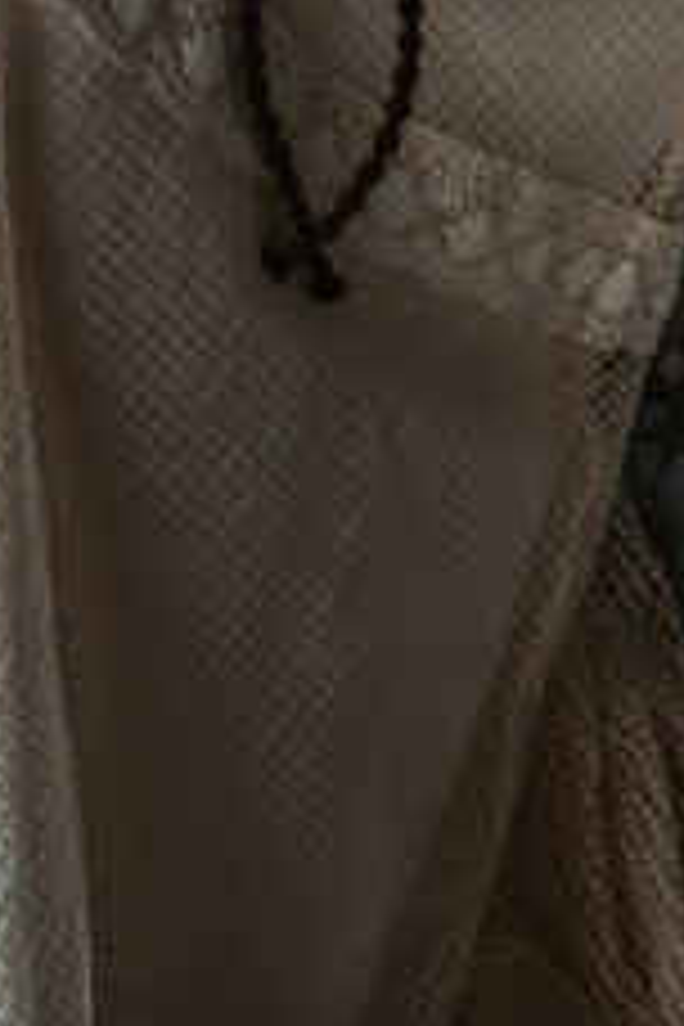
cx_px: 1071
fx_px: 15930
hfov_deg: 2.5
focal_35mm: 559
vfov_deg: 3.6
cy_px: -1706
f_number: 1.4
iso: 100
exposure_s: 1/320
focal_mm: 85
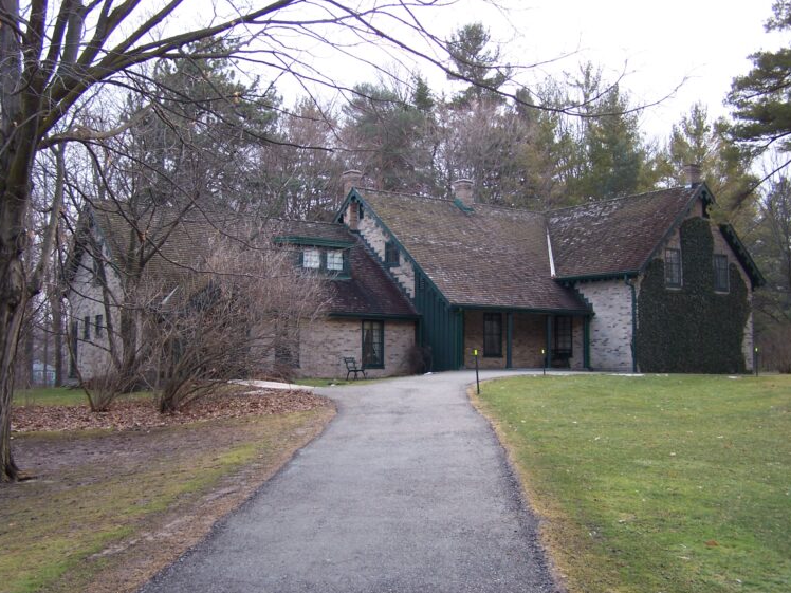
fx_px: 891
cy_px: 296
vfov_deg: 36.8
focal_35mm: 39
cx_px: 399
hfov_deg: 47.9
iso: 80
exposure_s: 1/125
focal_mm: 6.3
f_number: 2.8
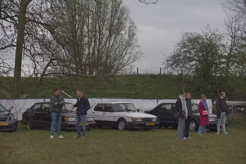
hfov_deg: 23.9
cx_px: 123
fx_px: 581
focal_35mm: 85
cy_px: 82
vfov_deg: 16.1
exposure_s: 1/4000
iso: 2500
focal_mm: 85
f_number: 5
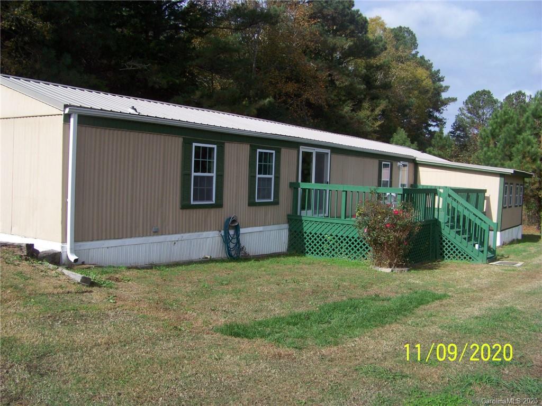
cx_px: 271
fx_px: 564
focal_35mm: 36
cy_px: 203
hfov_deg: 51.4
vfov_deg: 39.7
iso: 69
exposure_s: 1/640
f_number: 4
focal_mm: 5.85
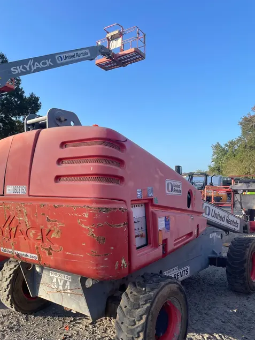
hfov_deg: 46.8
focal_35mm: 30
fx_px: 294
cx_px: 113
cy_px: 195
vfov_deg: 59.7
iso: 32
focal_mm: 4.2
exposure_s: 1/1208
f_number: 1.6
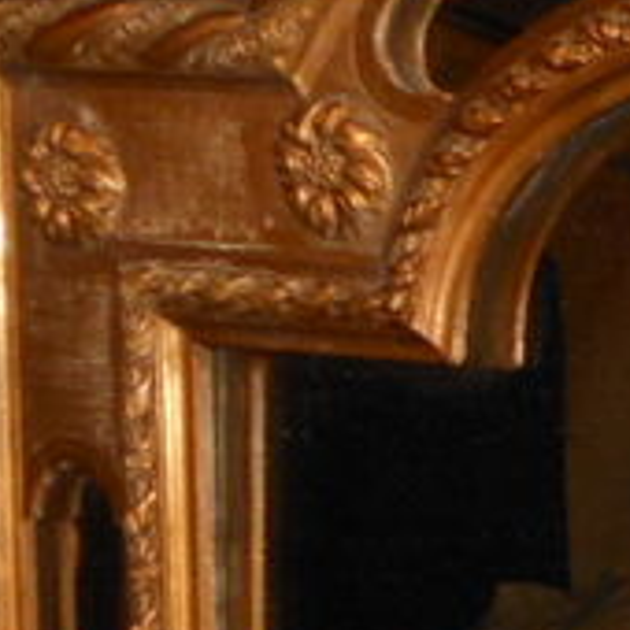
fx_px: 2677
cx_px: 1356
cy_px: 741
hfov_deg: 11.7
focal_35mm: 130
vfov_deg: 13.1
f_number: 3.2
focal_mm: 4.5
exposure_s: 1/25
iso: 200
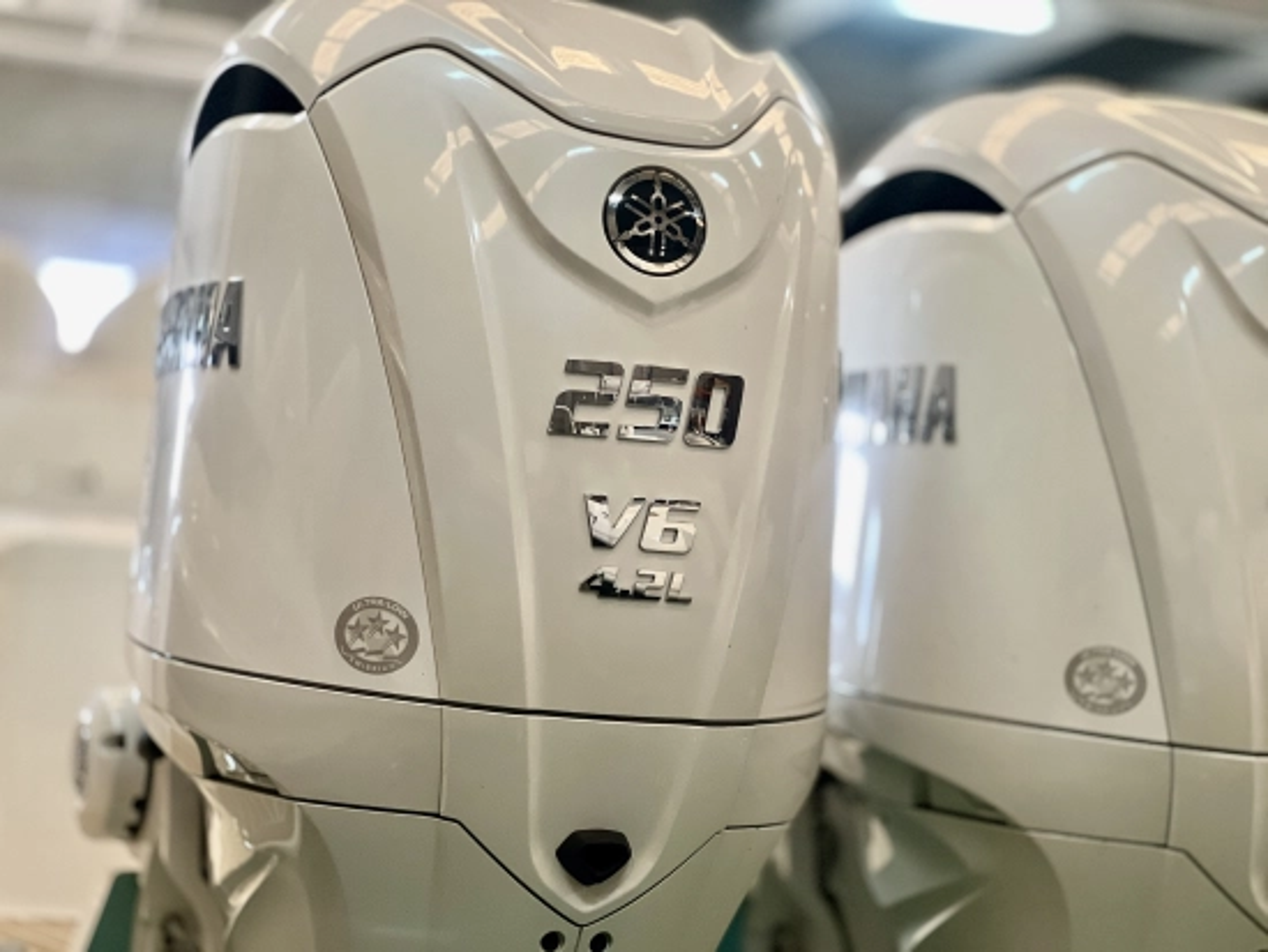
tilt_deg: +6.7
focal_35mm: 77
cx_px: 634
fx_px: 2822
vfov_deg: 19.2
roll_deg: -1.2
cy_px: 476
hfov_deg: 25.3
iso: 320
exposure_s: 1/33
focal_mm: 9
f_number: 2.8
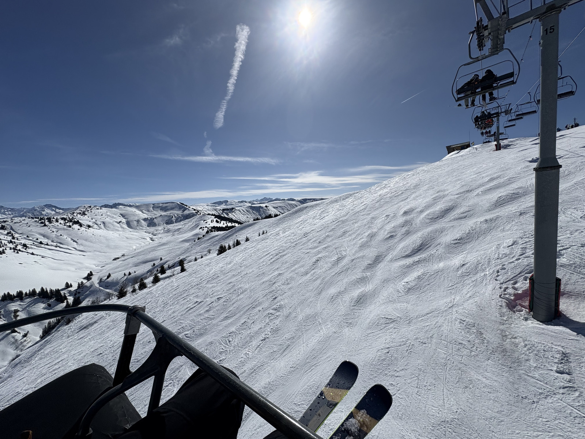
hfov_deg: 102.1
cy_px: 220
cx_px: 292
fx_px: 237
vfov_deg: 85.7
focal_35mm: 14
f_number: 2.2
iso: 32
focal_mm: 2.22
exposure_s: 1/6135
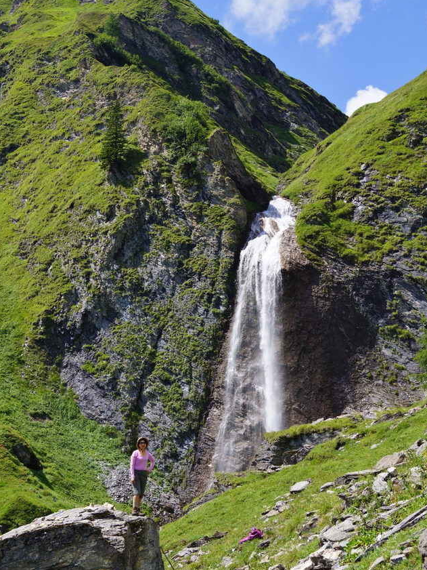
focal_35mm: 58
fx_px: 946
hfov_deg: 25.4
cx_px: 214
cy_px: 252
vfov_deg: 33.4
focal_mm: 35
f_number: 13
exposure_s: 1/100
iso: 100
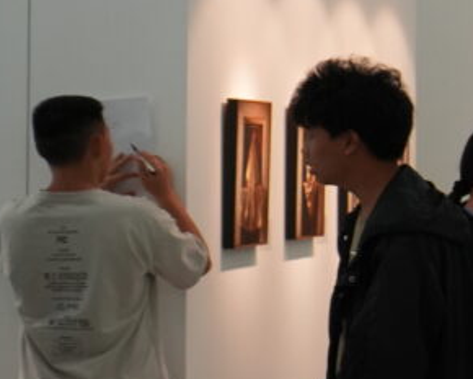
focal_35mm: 131
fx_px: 1834
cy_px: 109
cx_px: 1130
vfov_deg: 11.8
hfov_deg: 11.9
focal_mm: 18
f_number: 4
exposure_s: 1/160
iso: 640
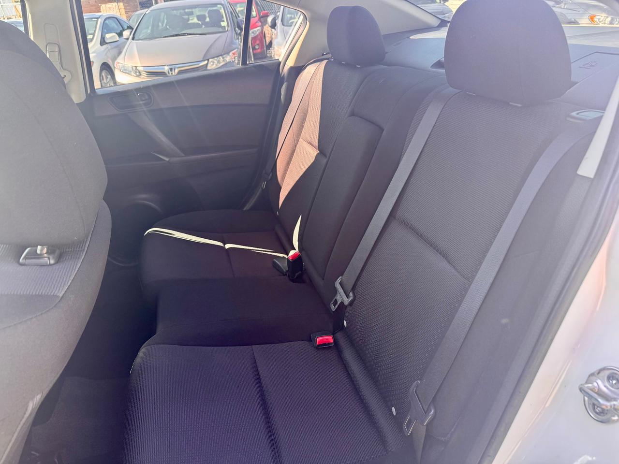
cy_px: 232
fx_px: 429
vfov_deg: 56.8
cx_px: 310
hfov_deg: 71.6
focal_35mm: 24
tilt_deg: -27.2
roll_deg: +4.0
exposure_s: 1/121
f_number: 1.78
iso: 80
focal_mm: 6.76
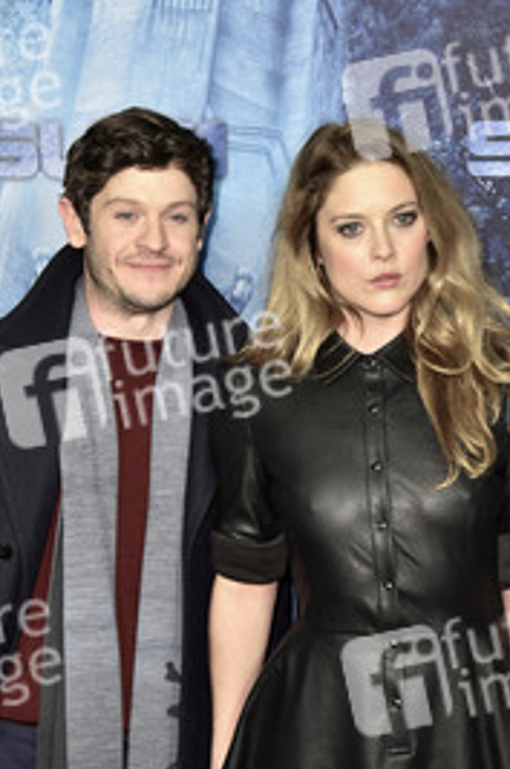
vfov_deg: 20.6
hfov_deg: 13.8
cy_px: 524
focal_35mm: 99
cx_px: 228
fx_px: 2112
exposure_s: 1/125
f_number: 5.6
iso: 1250
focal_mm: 66
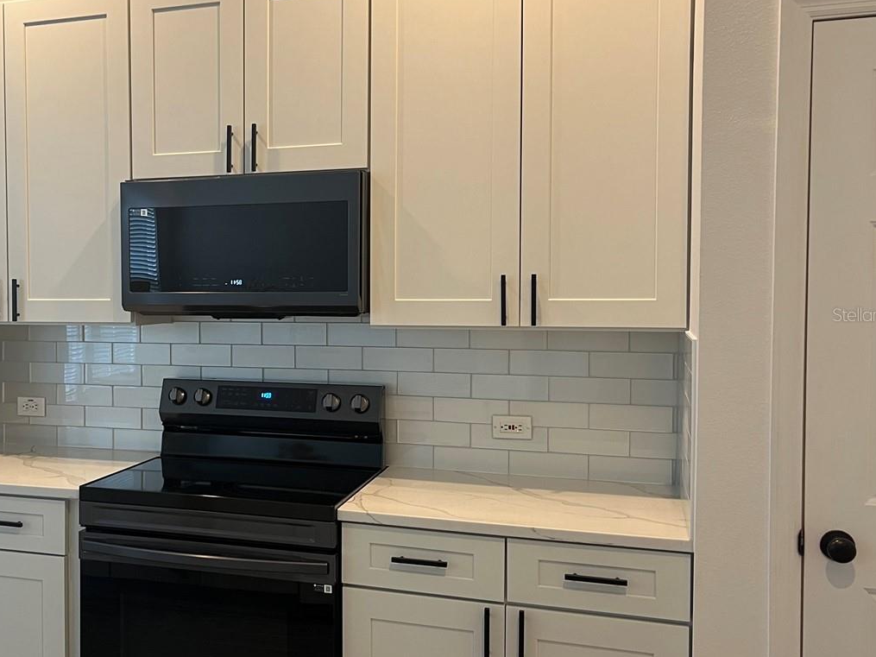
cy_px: 314
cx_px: 224
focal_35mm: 41
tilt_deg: -2.6
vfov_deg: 35.1
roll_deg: -0.3
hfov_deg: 44.3
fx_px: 1037
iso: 80
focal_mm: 5.7
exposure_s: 1/60
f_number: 1.5
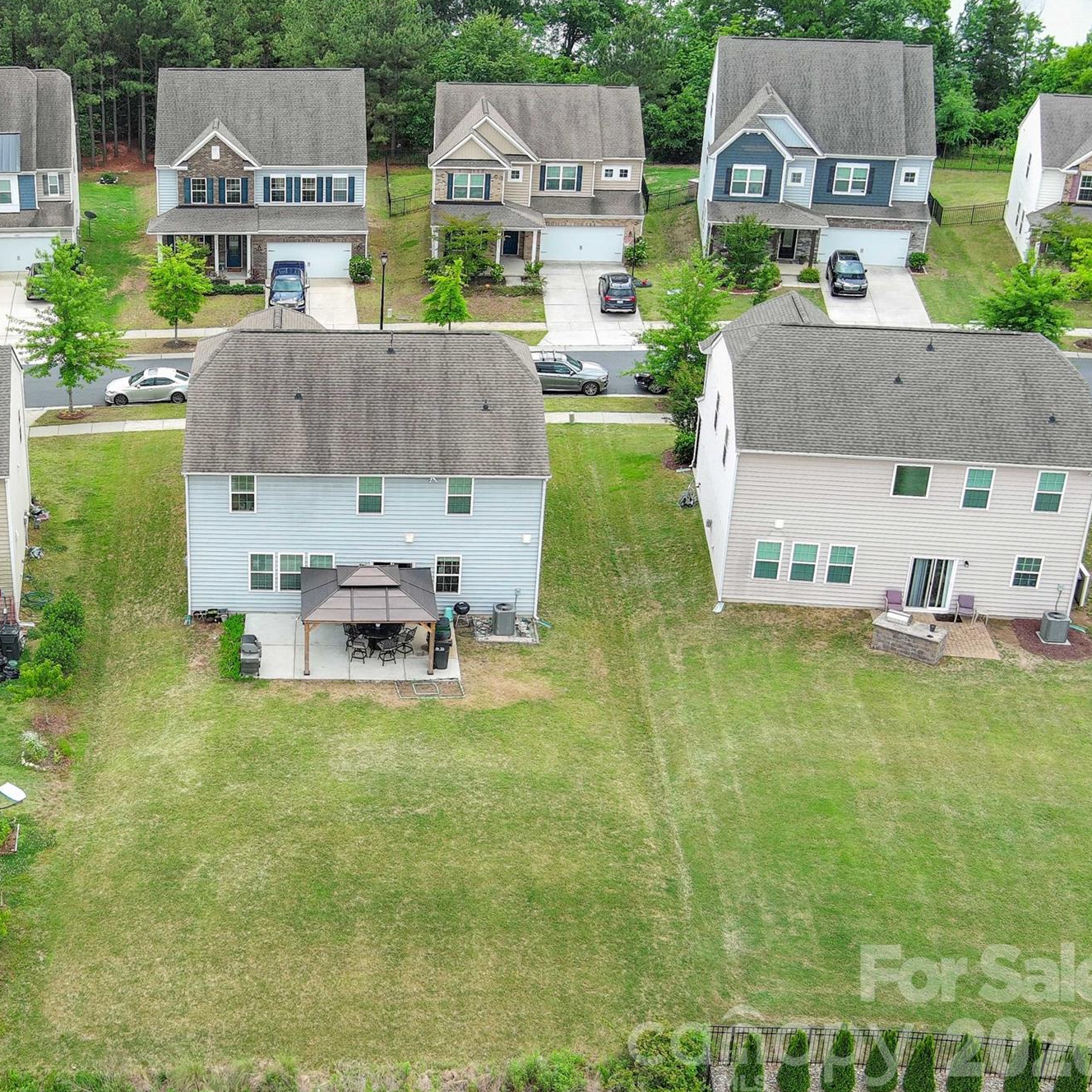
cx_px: 280
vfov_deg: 43.9
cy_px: 545
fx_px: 1356
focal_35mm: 38
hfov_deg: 42.6
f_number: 2.8
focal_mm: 10.57
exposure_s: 1/480
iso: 100
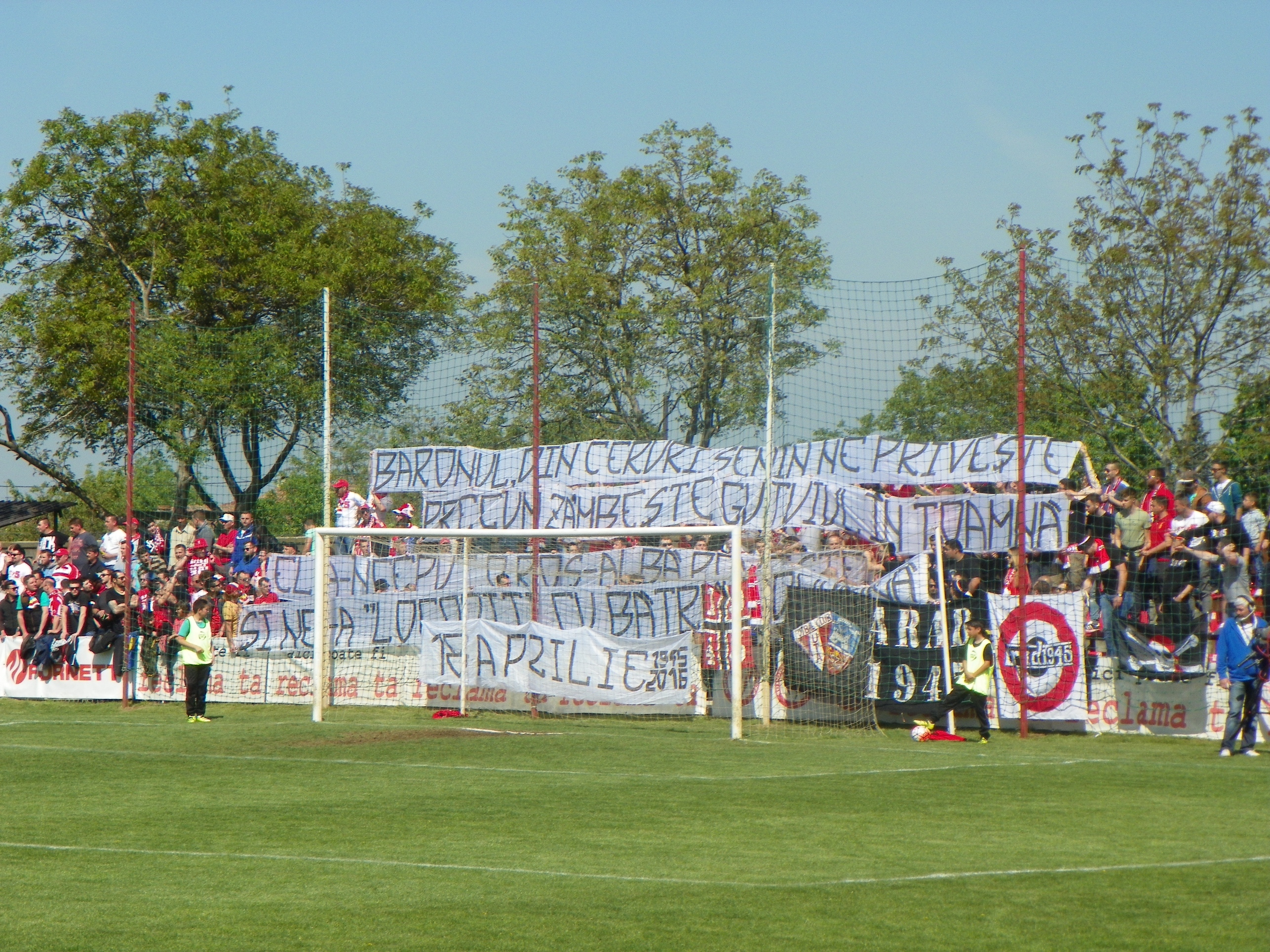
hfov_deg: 15.3
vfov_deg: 11.5
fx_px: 4733
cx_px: 635
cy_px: 476
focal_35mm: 129
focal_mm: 23
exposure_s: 1/640
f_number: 4.5
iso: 64
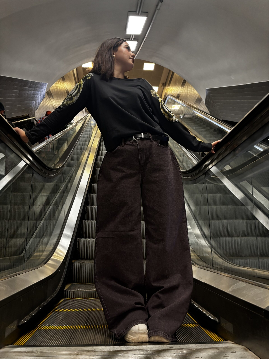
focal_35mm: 26
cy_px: 180
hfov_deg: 53.1
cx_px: 134
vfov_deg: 67.3
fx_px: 269
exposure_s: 1/50
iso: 160
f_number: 1.6
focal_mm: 5.96
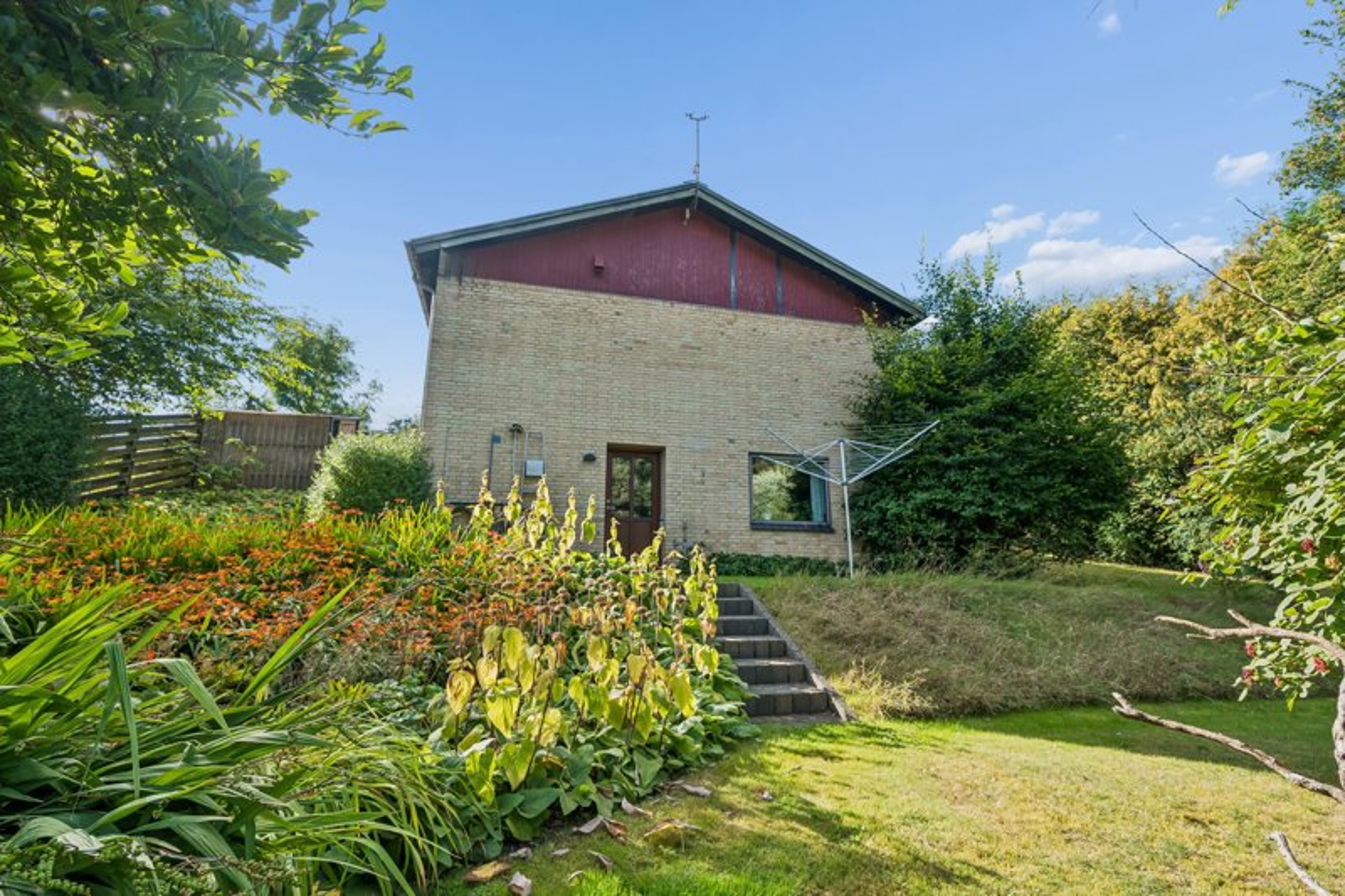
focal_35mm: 16
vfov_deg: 73.7
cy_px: 448
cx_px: 672
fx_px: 598
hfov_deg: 96.7
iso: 400
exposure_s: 1/320
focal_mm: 16
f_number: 8
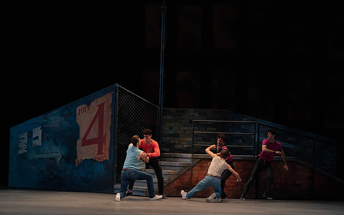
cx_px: 172
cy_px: 104
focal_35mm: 133
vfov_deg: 9.9
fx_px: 1247
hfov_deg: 15.7
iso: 3200
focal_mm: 130
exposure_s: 1/400
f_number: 4.5
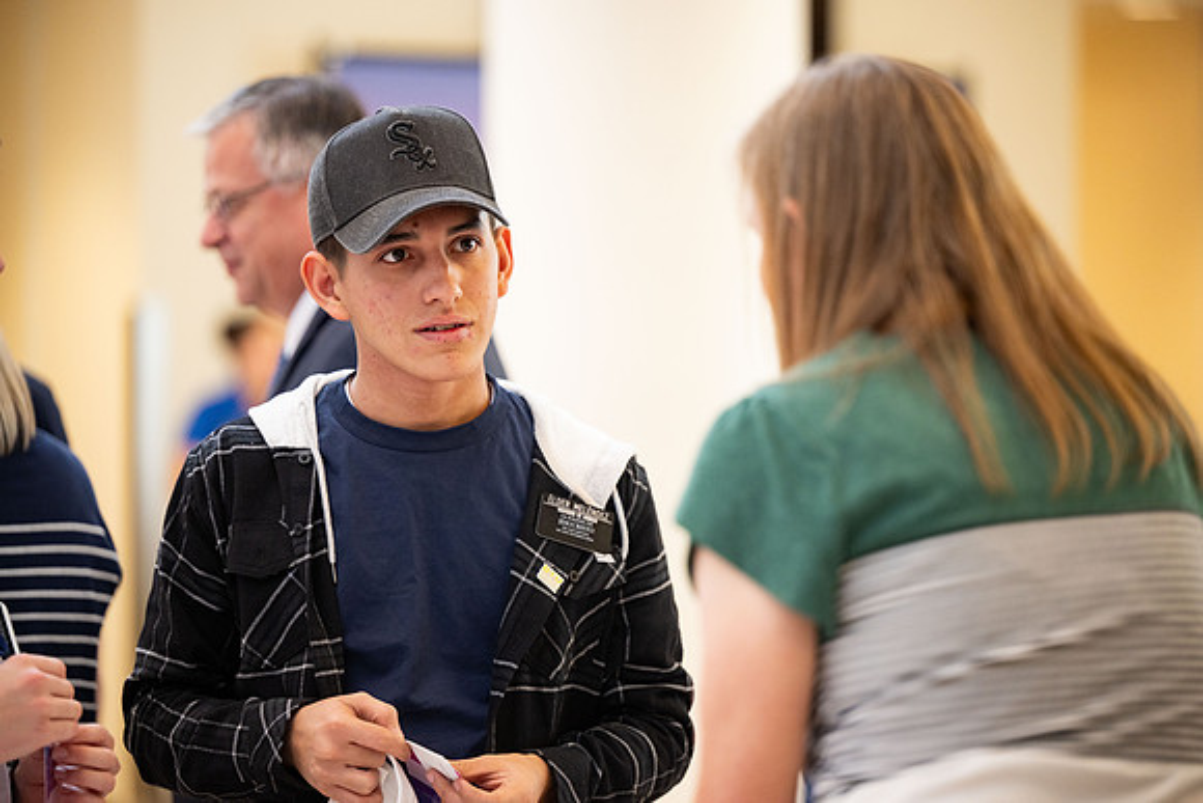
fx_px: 5013
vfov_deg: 9.2
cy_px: 402
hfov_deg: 13.7
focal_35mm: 150
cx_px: 602
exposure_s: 1/200
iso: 800
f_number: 2.8
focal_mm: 150
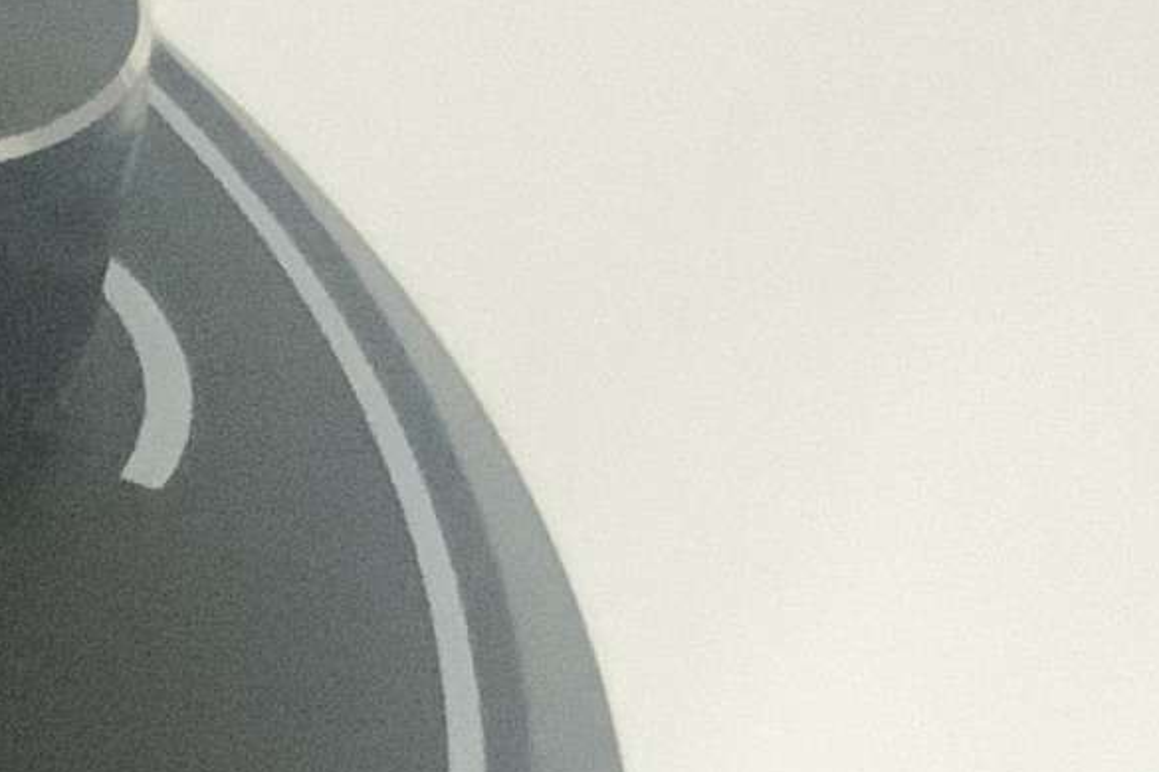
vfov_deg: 6.5
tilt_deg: -41.9
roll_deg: -2.3
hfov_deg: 9.0
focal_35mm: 208
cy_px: 1322
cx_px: -1593
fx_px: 6696
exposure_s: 1/24
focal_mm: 3
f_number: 1.8
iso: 640
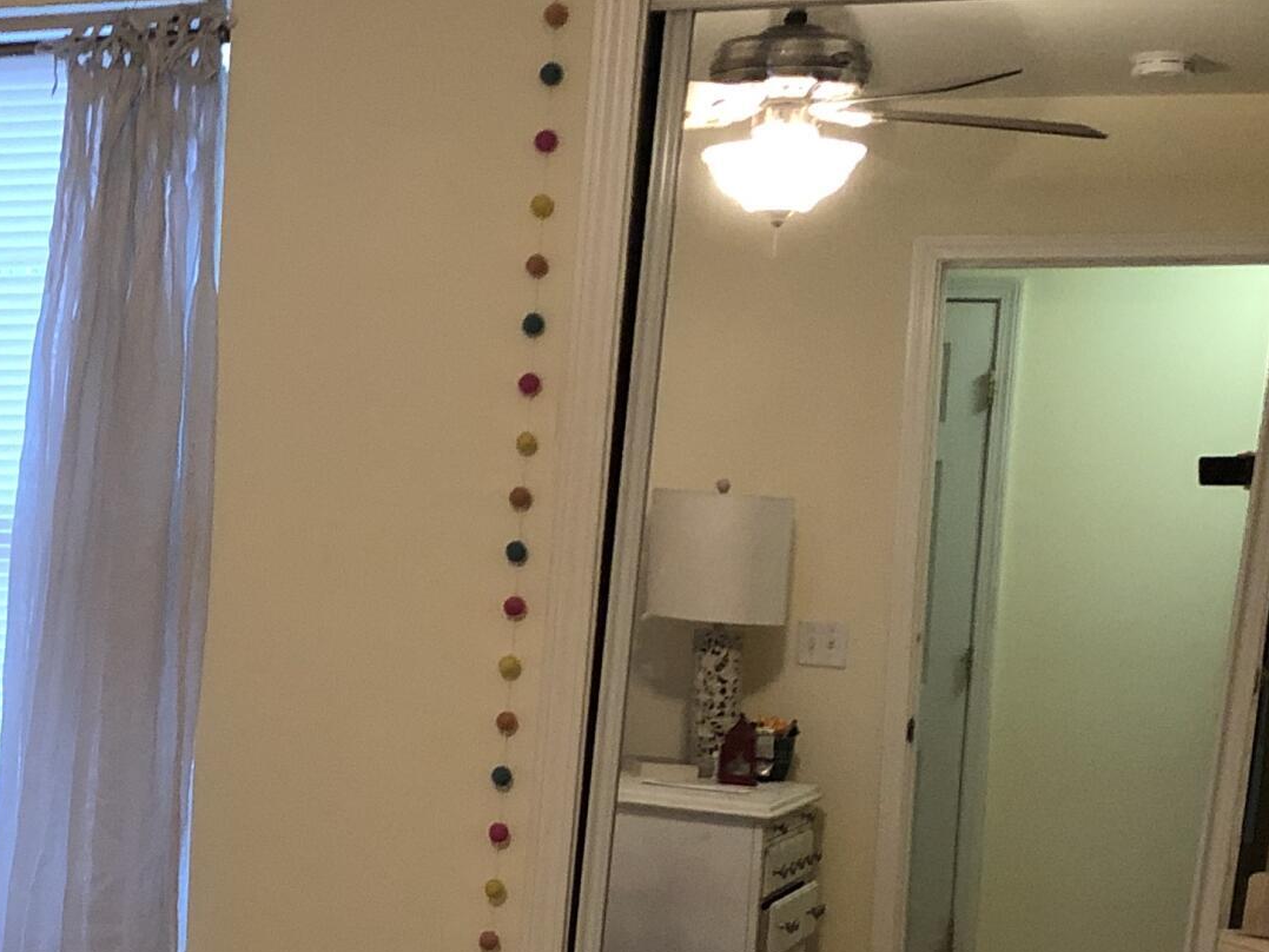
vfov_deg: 18.2
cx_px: -299
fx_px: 2860
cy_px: 1059
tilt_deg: -14.7
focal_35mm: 78
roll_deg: -0.7
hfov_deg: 22.8
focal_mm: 3.99
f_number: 1.8
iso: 100
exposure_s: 1/15
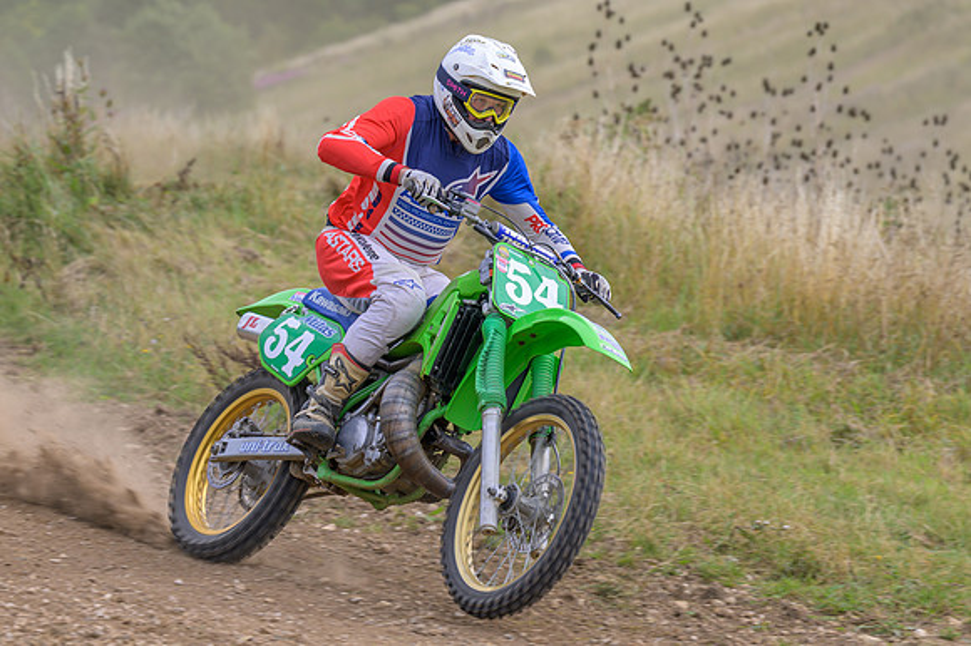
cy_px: 309
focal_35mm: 168
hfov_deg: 12.2
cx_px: 523
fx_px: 4529
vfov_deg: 8.2
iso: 64
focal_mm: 104
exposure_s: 1/400
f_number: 4
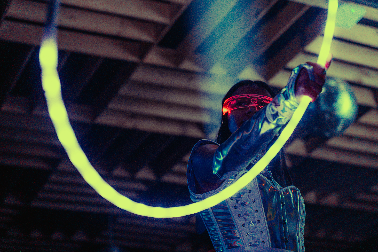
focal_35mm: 75
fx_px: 787
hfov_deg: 27.0
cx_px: 189
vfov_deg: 18.2
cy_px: 126
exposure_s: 1/320
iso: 12800
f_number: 4
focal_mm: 75
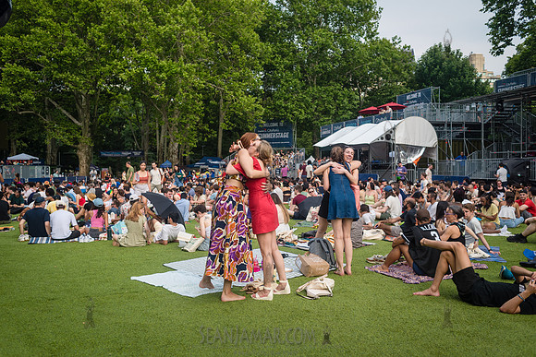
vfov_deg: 37.9
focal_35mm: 35
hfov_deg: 54.4
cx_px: 268
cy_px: 178
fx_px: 521
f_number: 3.5
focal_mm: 35
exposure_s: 1/2000
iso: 400
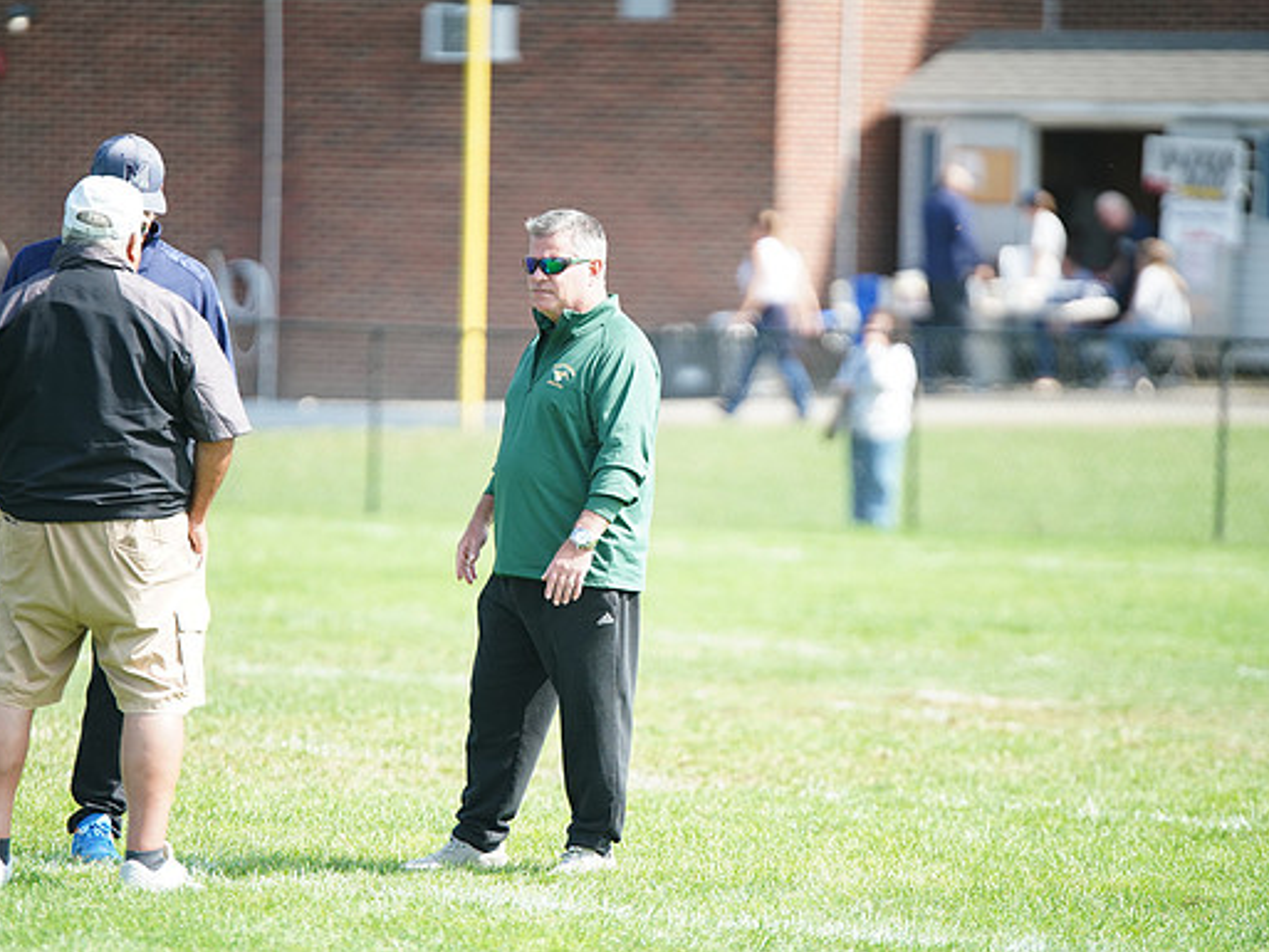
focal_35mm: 326
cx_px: 584
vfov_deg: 4.6
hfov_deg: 6.1
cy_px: 476
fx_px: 11954
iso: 2000
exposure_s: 1/6400
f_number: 2.8
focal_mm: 300
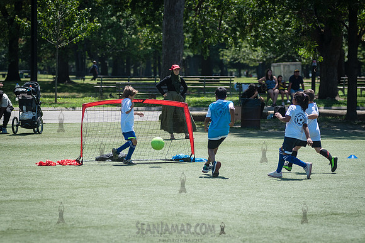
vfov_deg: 8.5
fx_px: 1631
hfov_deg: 12.8
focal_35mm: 161
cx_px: 170
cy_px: 128
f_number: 4
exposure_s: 1/1600
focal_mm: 120
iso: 200
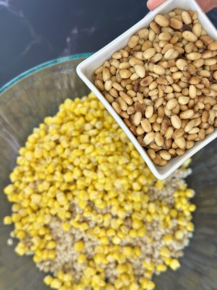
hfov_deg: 30.3
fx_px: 401
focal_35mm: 48
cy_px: 145
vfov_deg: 39.7
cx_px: 108
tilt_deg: -75.5
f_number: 1.78
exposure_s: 1/170
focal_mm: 6.86
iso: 100
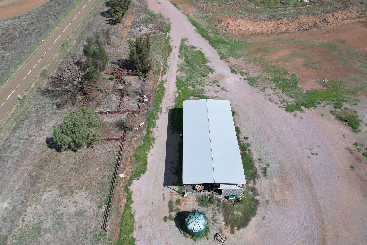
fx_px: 224
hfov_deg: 78.6
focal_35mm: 22
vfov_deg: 57.2
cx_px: 184
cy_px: 122
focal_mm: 8.38
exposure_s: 1/2000
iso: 110
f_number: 2.8
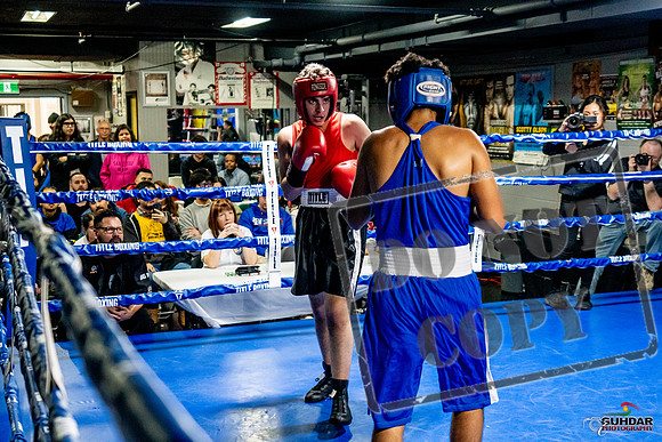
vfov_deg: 26.0
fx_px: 956
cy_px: 221
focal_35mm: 52
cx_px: 331
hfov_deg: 38.2
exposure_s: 1/800
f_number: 2.8
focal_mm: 35
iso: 5000
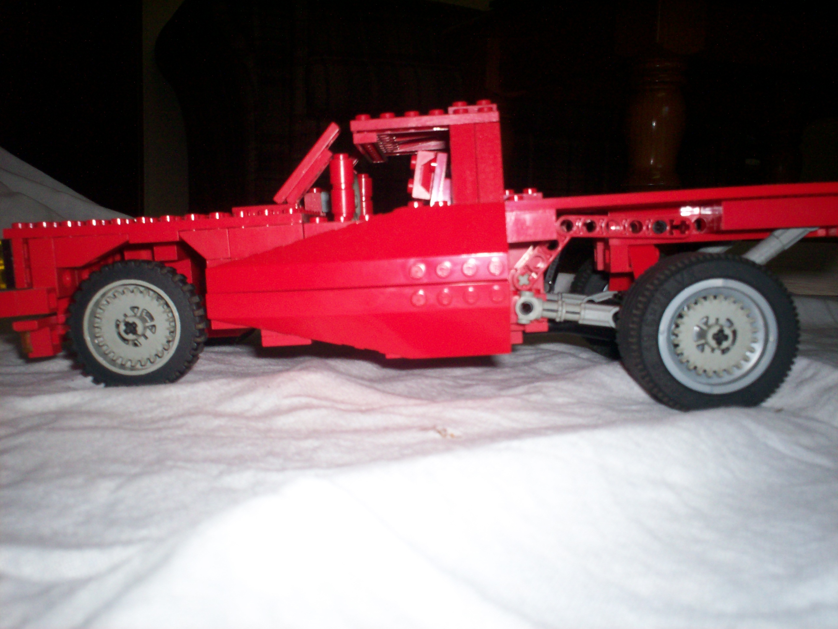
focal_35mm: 36
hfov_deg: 51.4
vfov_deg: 39.7
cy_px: 314
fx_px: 872
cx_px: 419
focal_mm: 6
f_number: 4.5
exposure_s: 1/60
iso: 140
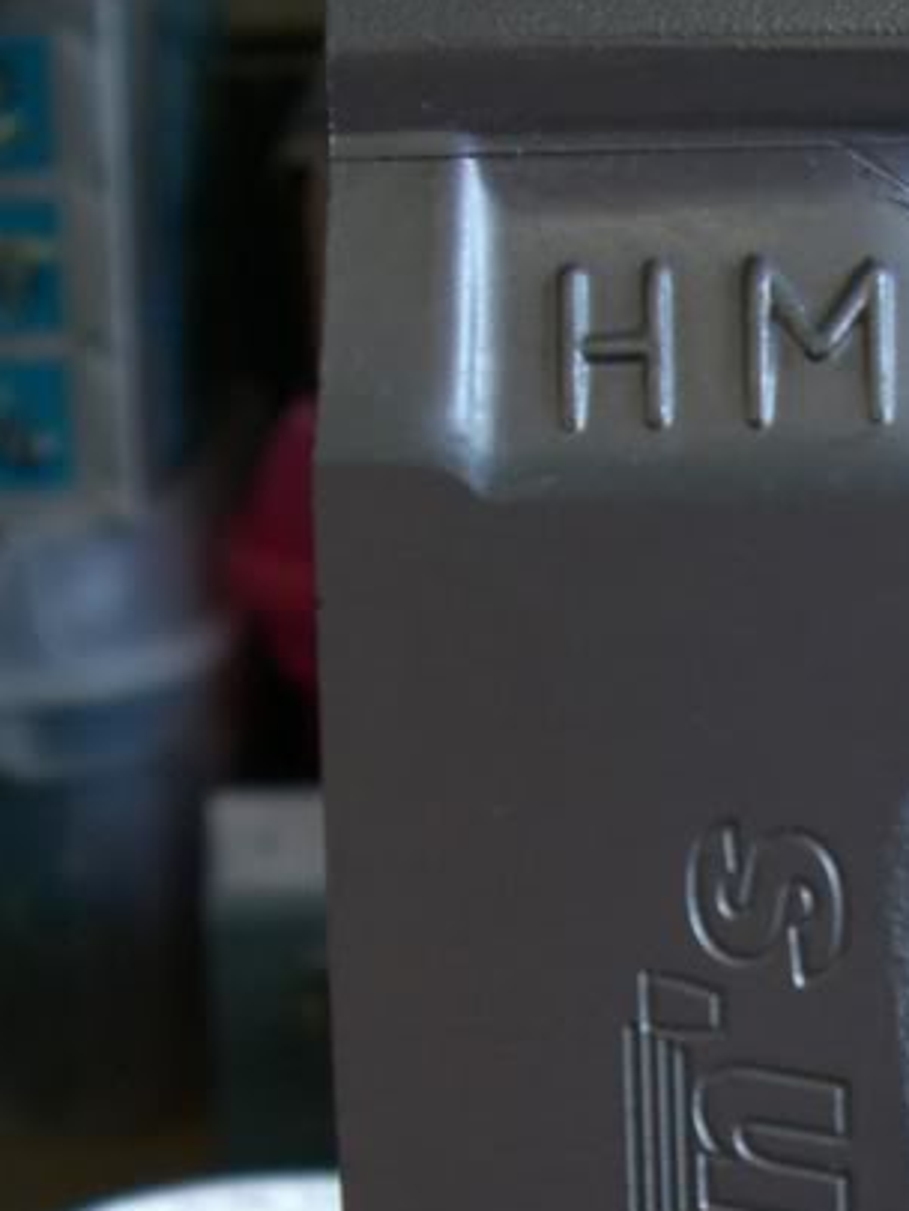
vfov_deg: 20.2
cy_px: 945
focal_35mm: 96
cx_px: 900
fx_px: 3359
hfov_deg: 15.2
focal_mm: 6.2
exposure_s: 1/125
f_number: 2.7
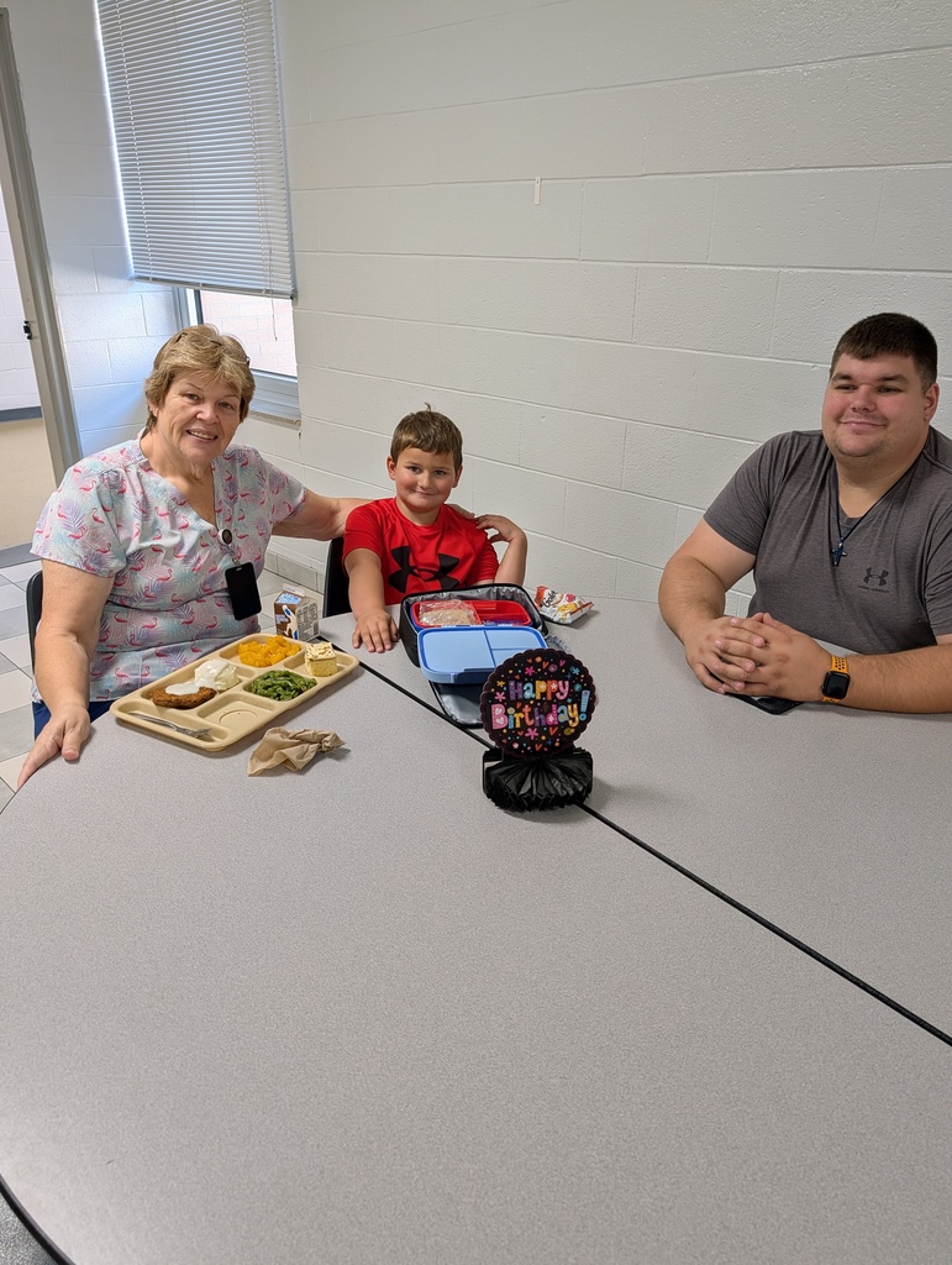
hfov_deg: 56.9
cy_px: 632
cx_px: 476
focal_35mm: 24
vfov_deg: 71.5
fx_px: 878
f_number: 1.68
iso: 35
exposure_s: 1/30
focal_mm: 6.9
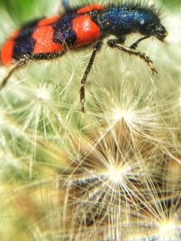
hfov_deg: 28.5
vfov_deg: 36.3
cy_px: 50
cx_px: 81
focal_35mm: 51
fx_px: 356
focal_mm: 4.15
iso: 25
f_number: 2.2
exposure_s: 1/785
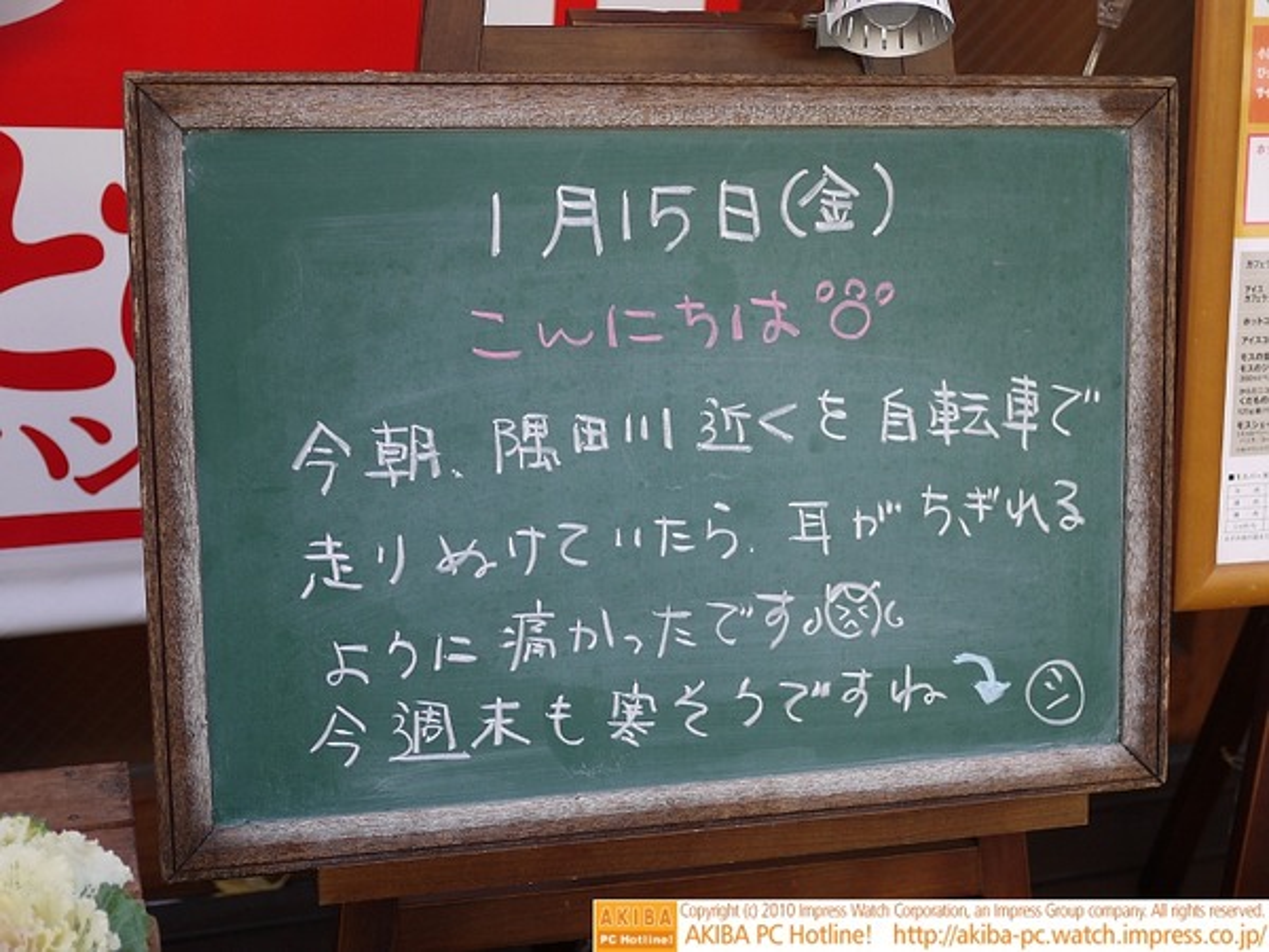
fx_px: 1466
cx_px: 634
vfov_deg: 36.0
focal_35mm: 40
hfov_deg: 46.8
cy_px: 476
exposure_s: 1/320
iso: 100
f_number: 1.7
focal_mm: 20
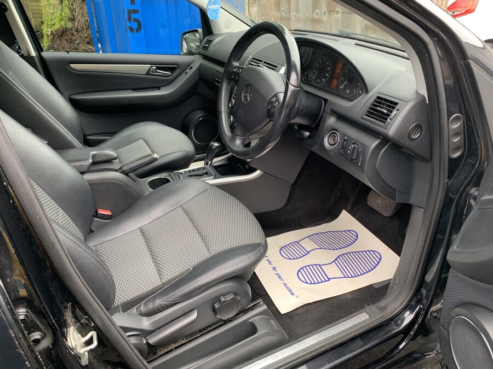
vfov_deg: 53.1
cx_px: 246
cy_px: 184
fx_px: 370
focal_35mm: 26
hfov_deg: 67.3
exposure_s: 1/76
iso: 100
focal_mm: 4.25
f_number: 1.8
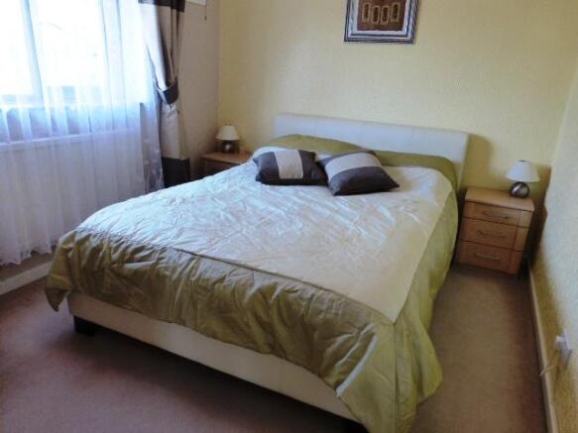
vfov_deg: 54.9
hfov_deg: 69.4
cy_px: 216
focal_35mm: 25
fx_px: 417
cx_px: 289
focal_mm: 4.3
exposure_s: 1/80
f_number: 3.3
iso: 400
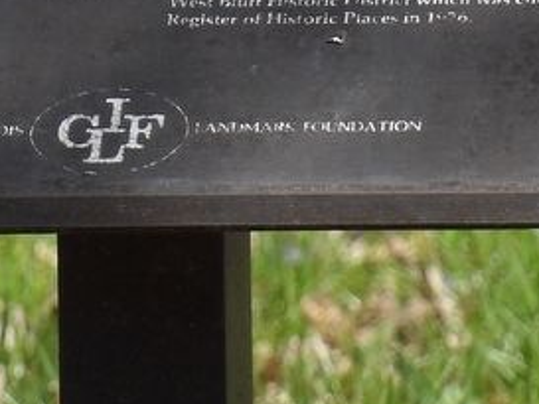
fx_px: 23351
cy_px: -148
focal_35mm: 1499
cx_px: 111
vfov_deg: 1.0
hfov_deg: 1.3
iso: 100
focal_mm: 91.8
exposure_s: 1/389
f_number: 4.1
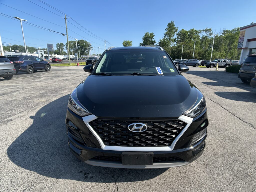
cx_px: 128
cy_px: 96
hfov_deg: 67.3
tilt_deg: -14.3
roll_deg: -0.5
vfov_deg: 53.1
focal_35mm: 26
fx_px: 192
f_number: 1.5
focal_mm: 5.7
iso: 50
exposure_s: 1/2045
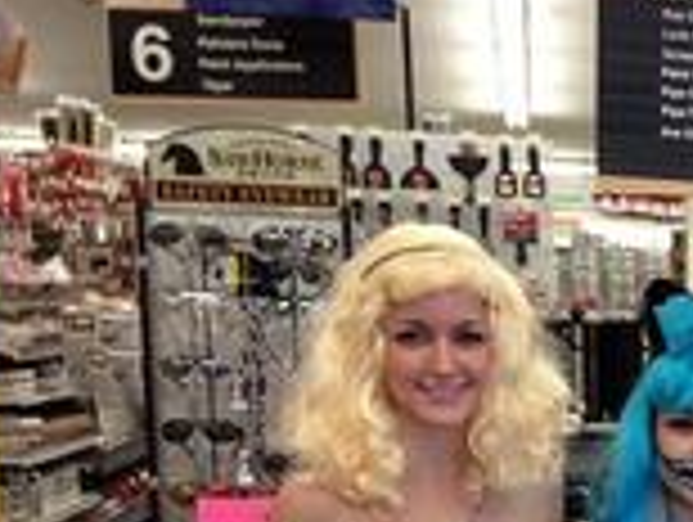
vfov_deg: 14.4
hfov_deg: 17.8
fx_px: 2005
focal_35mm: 100
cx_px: 992
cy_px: 594
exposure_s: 1/24
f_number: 2.4
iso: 50
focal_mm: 4.13
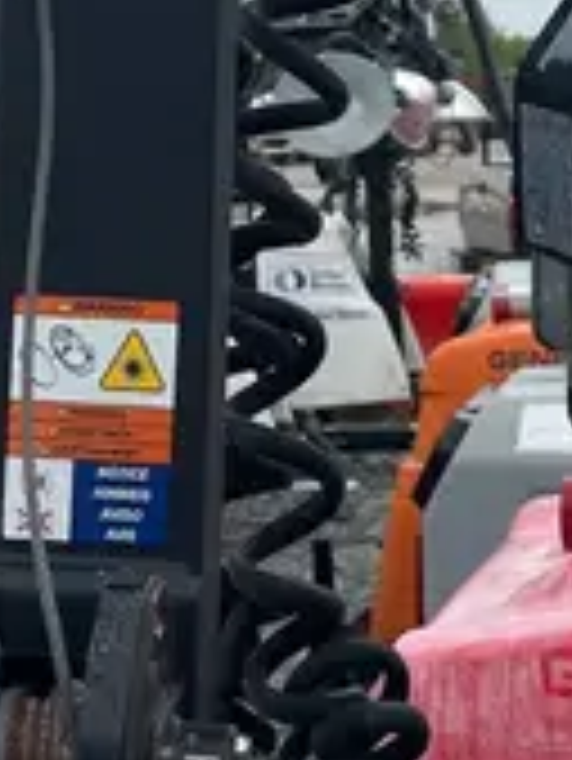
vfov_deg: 16.3
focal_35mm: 113
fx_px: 2487
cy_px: -281
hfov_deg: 13.1
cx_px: 252
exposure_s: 1/1776
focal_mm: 5.1
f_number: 1.6
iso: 50
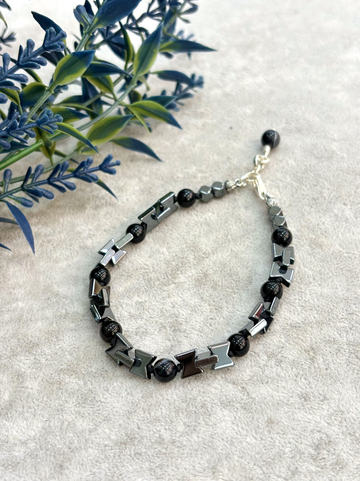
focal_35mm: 52
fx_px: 721
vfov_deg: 36.8
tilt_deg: -47.7
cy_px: 240
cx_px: 180
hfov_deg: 28.0
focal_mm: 5.96
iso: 32
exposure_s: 1/50
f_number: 1.6
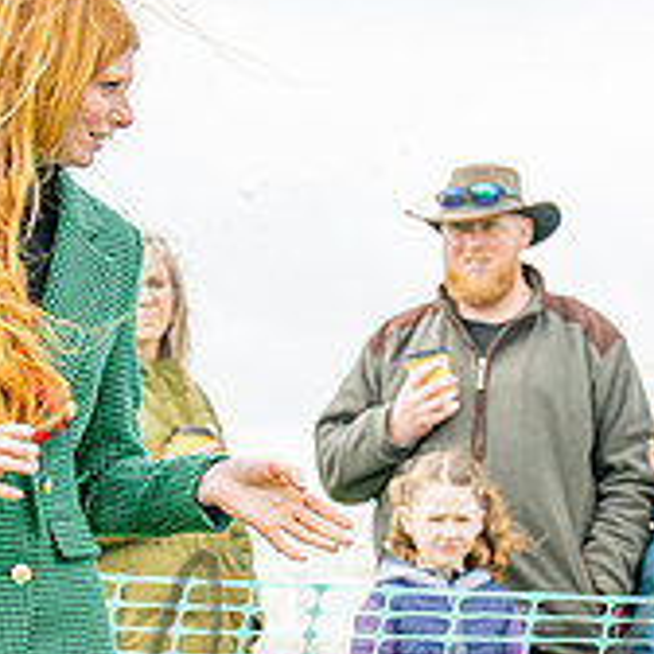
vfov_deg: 7.3
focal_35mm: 239
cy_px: 845
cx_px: 938
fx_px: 5109
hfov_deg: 7.2
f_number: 4
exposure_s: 1/1600
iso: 400
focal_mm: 70
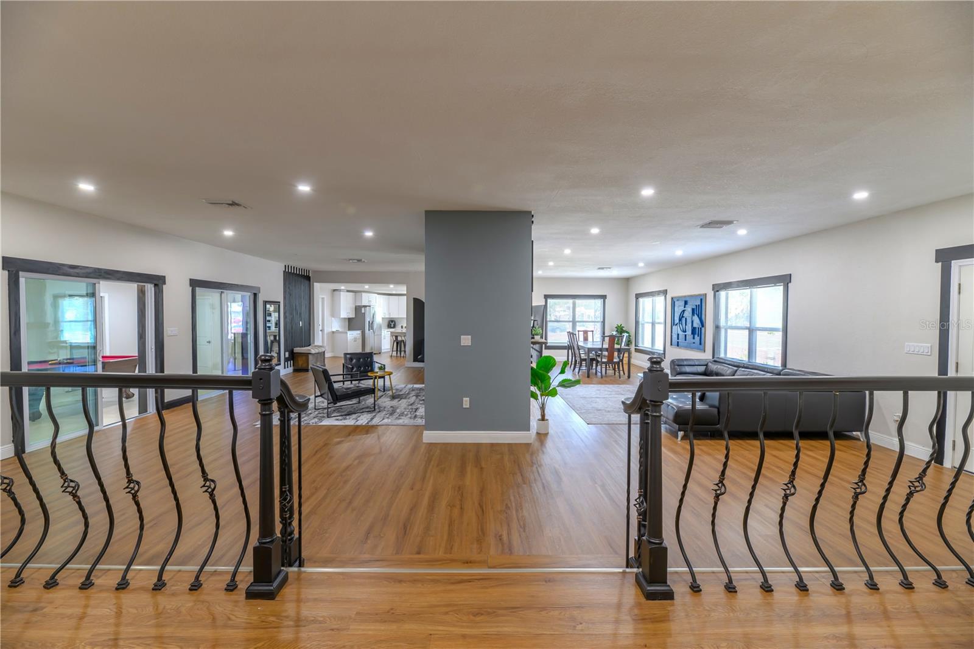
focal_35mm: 14
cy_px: 324
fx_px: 379
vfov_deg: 81.2
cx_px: 487
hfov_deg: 104.3
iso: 500
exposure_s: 1/80
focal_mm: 14
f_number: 7.1
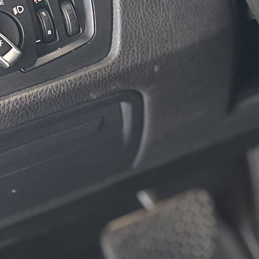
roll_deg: +1.5
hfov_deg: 10.2
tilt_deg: -17.1
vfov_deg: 12.0
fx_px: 1177
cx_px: 701
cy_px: -123
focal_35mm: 139
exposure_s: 1/51
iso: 200
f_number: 1.78
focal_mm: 6.86
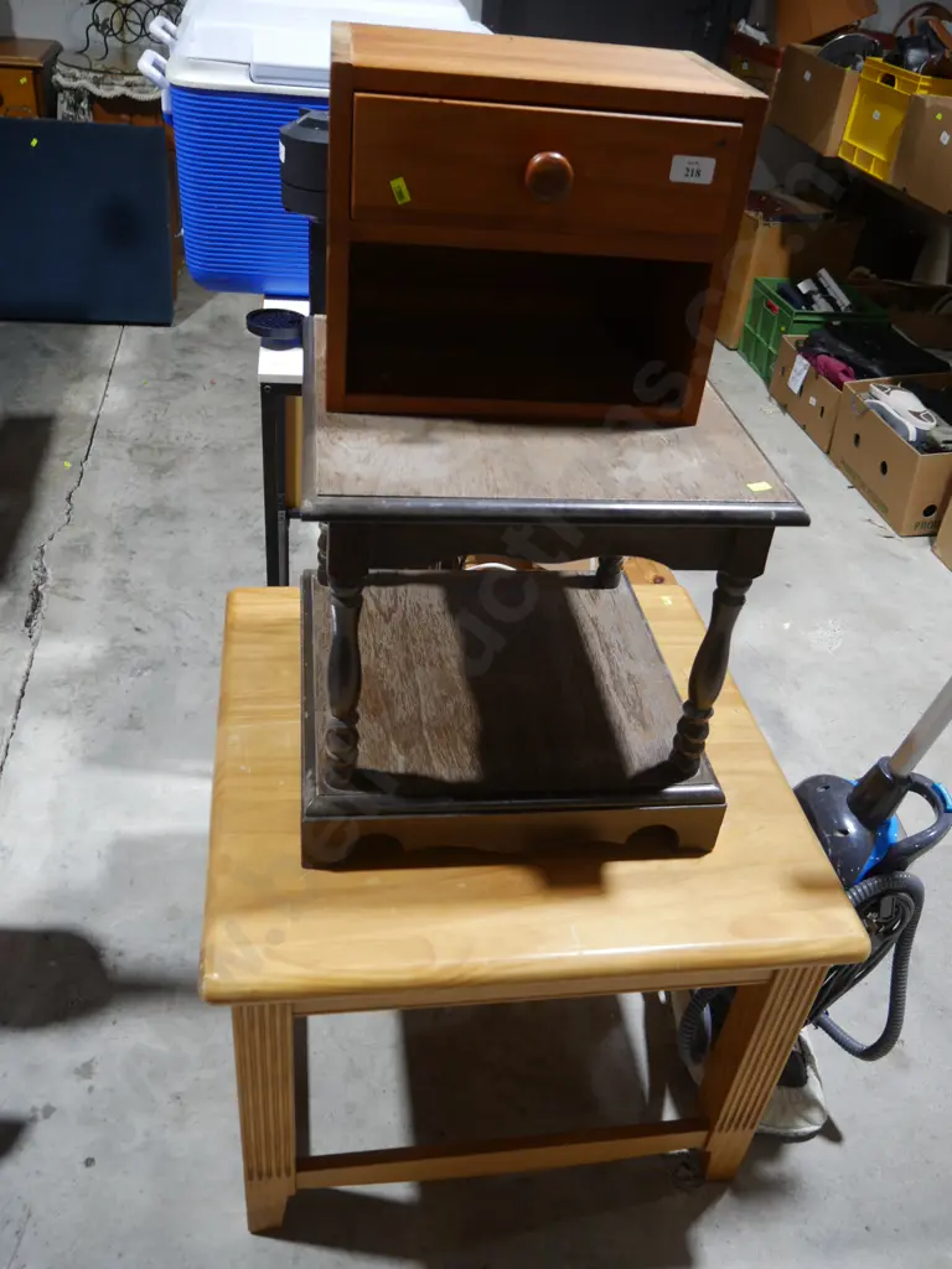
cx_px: 476
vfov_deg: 63.4
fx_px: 1027
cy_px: 634
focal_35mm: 28
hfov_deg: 49.7
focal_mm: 14
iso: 250
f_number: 3.5
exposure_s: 1/60
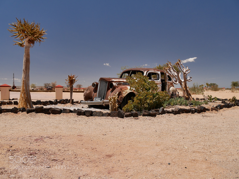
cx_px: 120
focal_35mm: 28
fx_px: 193
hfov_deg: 63.4
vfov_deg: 49.8
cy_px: 90
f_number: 6.3
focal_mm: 14
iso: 200
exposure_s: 1/500
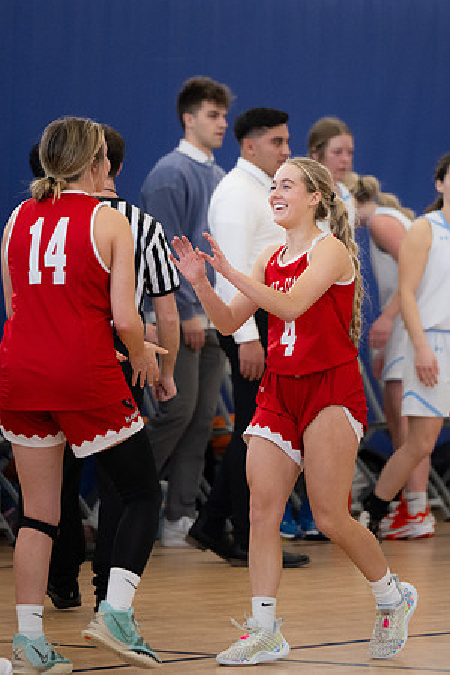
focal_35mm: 315
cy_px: 285
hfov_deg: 4.4
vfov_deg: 6.6
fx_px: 5897
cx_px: 325
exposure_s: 1/500
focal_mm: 180
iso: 2000
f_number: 2.8
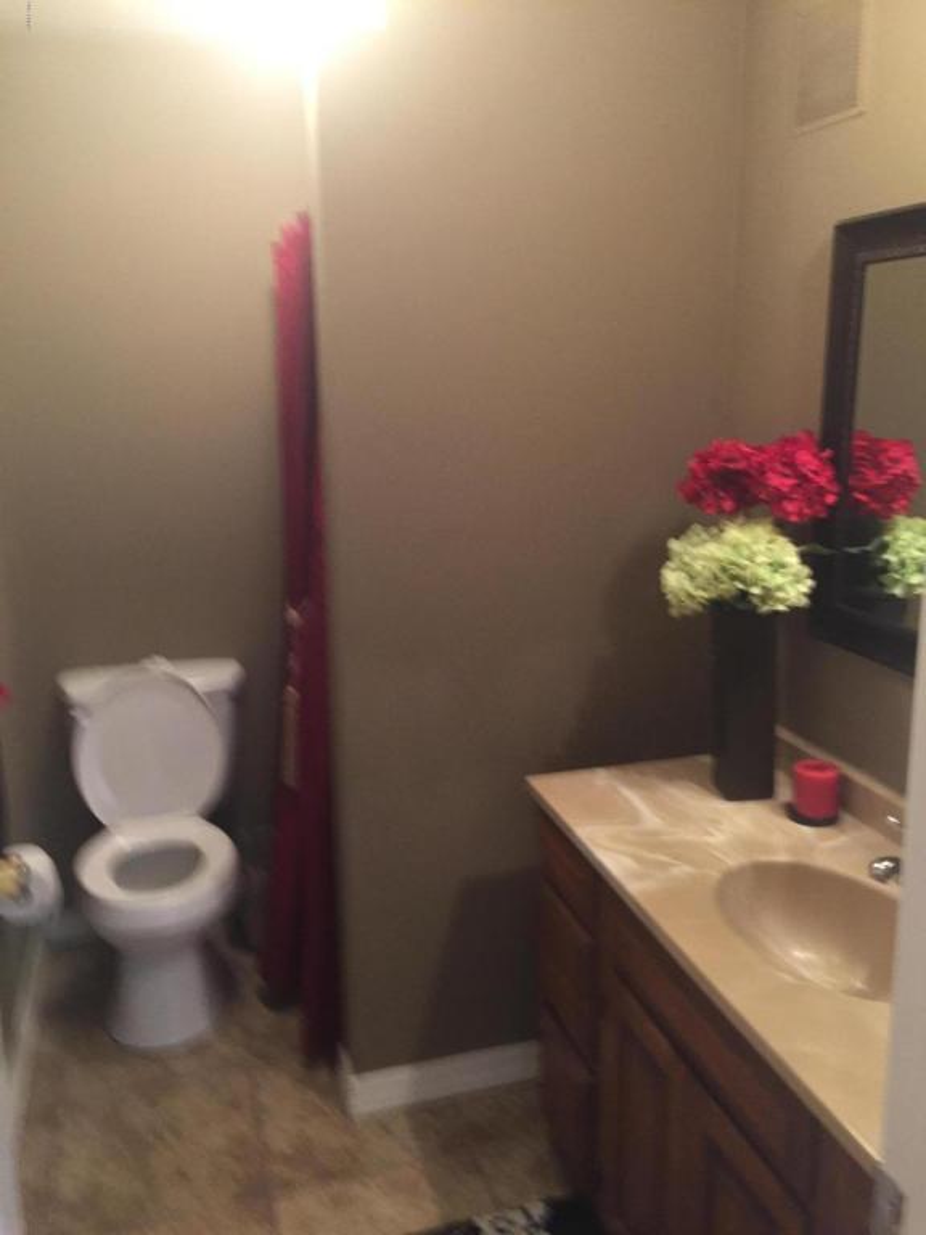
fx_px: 1034
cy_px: 618
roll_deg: +0.1
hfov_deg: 48.2
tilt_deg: -13.9
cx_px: 463
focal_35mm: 29
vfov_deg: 61.7
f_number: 2.2
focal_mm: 4.15
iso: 250
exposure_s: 1/24
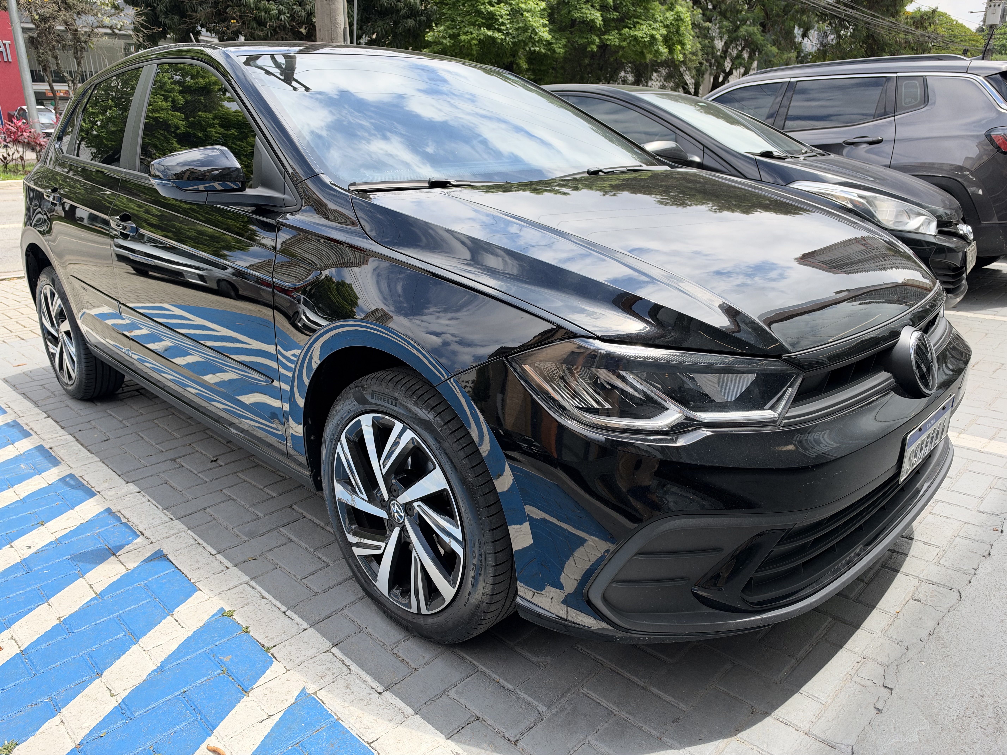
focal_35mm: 24
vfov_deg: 56.8
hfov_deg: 71.6
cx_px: 504
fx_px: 698
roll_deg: +0.9
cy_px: 378
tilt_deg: -18.1
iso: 80
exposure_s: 1/1678
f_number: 1.8
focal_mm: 6.93
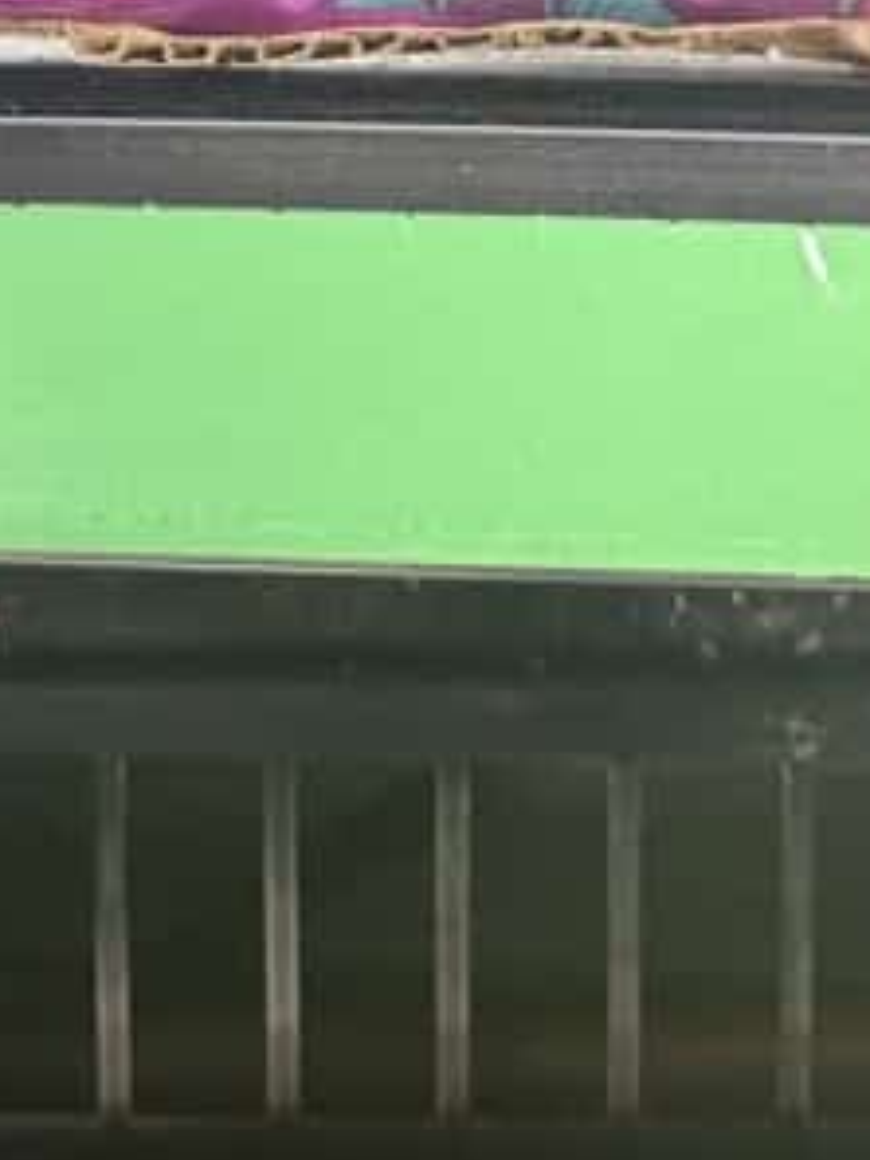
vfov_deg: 20.6
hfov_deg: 17.6
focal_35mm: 83
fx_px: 2781
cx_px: 169
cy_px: -502
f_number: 1.8
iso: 400
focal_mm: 6.8
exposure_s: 1/60
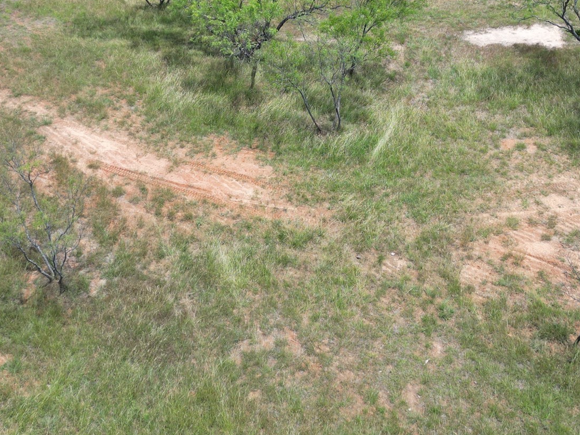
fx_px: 754
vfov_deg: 31.0
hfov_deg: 42.1
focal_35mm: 45
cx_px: 303
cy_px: 61
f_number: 1.7
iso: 100
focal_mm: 6.72
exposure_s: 1/1500
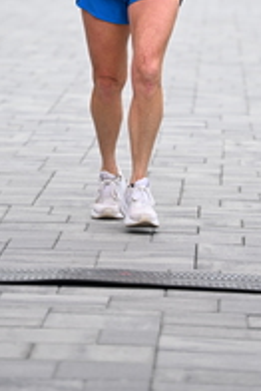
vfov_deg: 6.6
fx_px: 3343
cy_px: -156
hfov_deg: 4.5
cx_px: 170
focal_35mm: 308
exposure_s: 1/2500
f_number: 2.8
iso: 640
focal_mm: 110
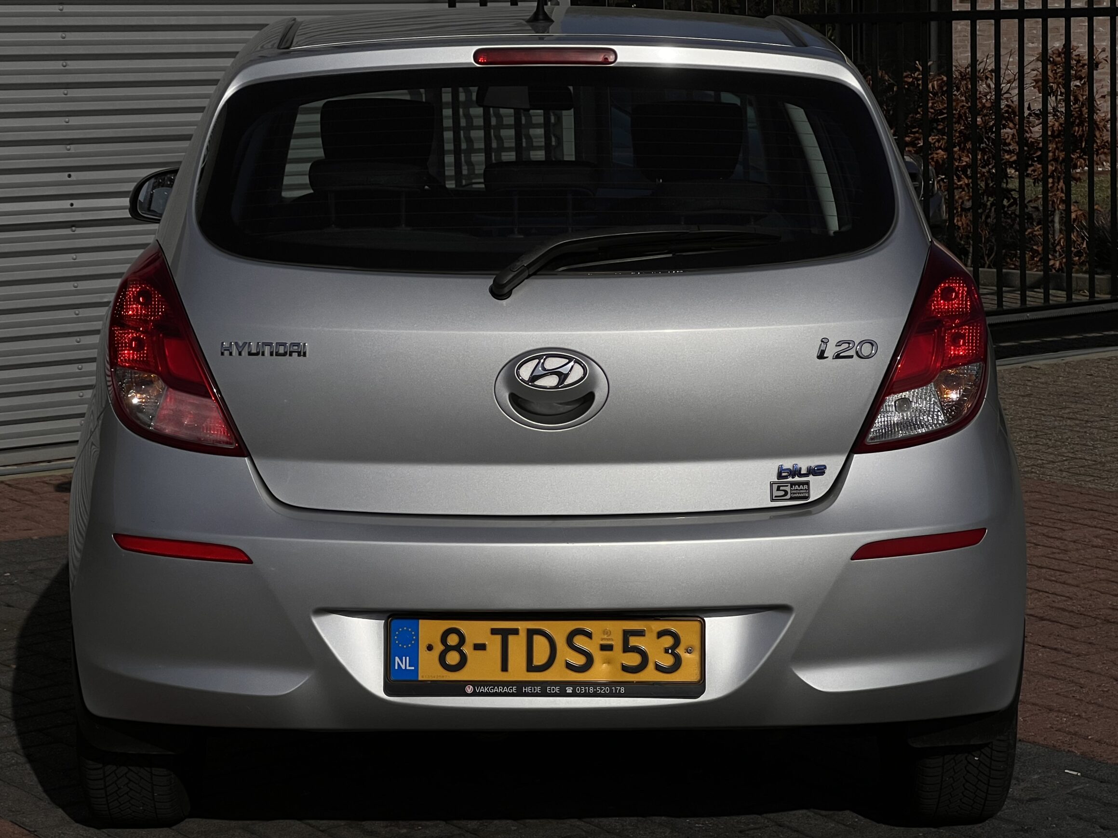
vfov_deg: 17.4
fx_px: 2745
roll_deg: +2.4
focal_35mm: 85
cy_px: 377
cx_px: 509
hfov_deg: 23.0
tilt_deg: -5.8
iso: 25
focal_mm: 9
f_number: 2.8
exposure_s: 1/6494
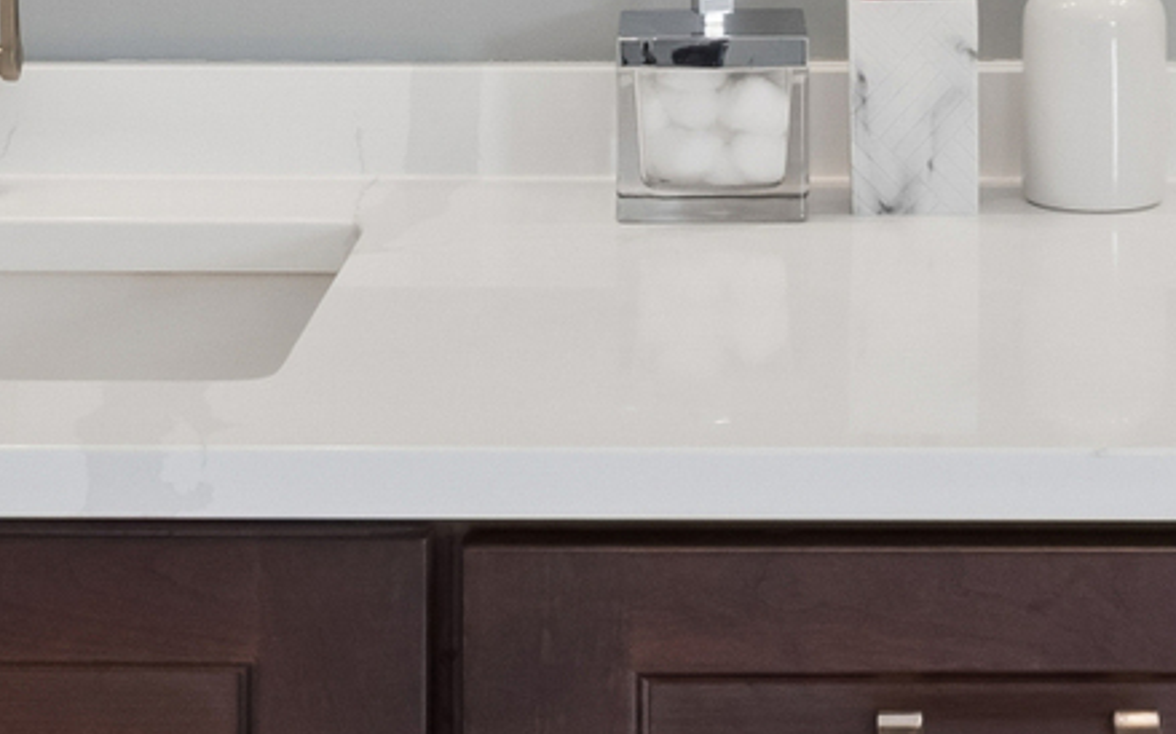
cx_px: 782
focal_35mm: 108
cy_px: -329
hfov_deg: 19.2
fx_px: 3474
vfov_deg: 11.6
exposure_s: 1/13
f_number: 13
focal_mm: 15.2
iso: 400
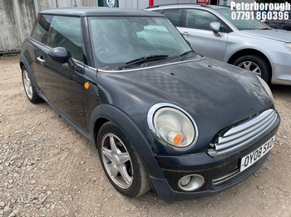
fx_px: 218
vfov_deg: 53.0
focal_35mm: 26
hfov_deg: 67.3
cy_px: 108
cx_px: 146
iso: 32
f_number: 1.6
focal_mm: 4.2
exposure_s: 1/1667
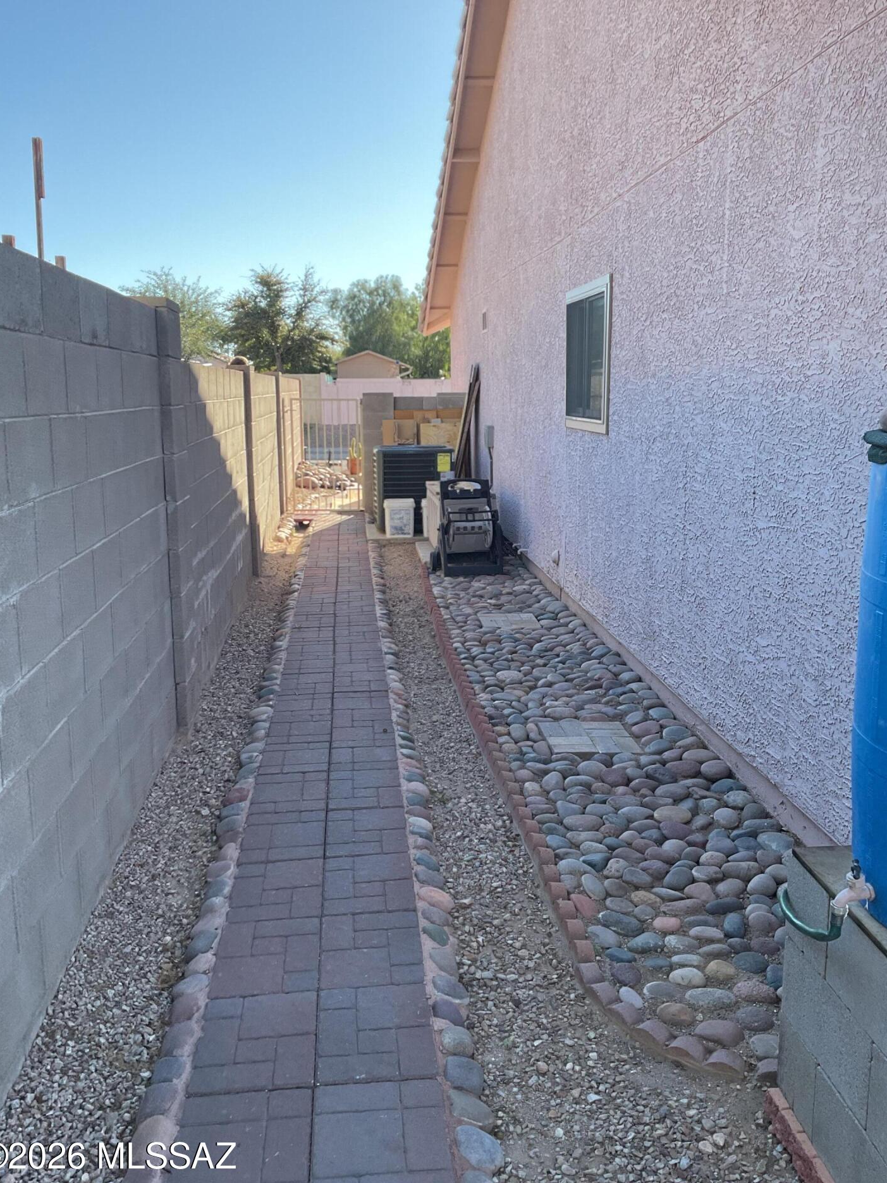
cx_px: 452
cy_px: 582
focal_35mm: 31
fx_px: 1059
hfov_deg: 45.4
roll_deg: +0.6
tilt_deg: -8.9
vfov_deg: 58.4
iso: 16
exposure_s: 1/346
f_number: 1.8
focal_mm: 3
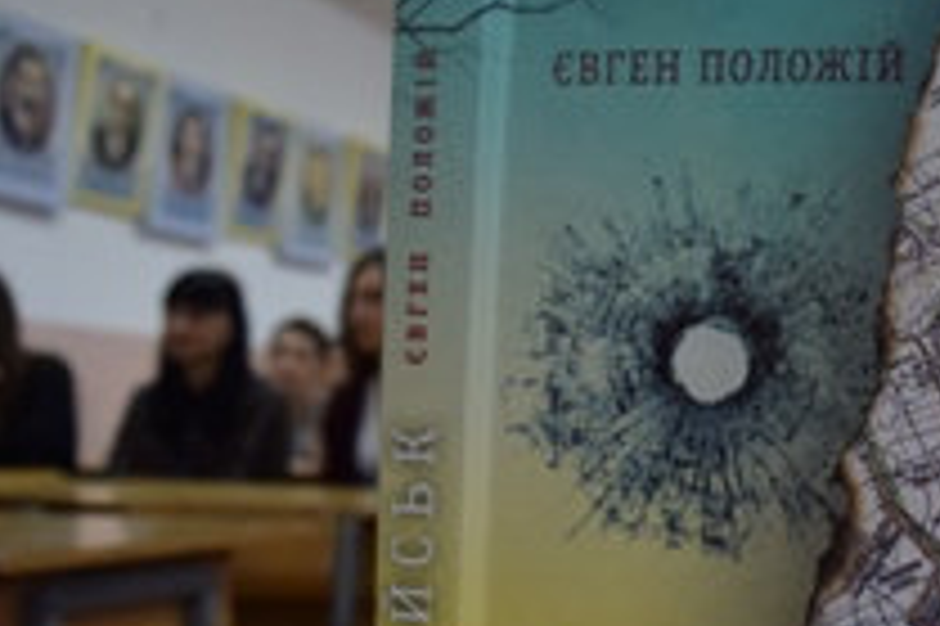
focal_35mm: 58
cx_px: 895
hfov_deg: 32.3
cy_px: 502
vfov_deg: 23.0
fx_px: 1513
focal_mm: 18
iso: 400
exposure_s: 1/100
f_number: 5
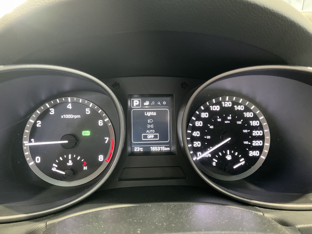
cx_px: 156
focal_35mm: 29
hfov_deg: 61.7
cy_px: 117
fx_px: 261
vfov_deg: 48.2
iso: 500
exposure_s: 1/30
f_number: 1.8
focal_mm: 3
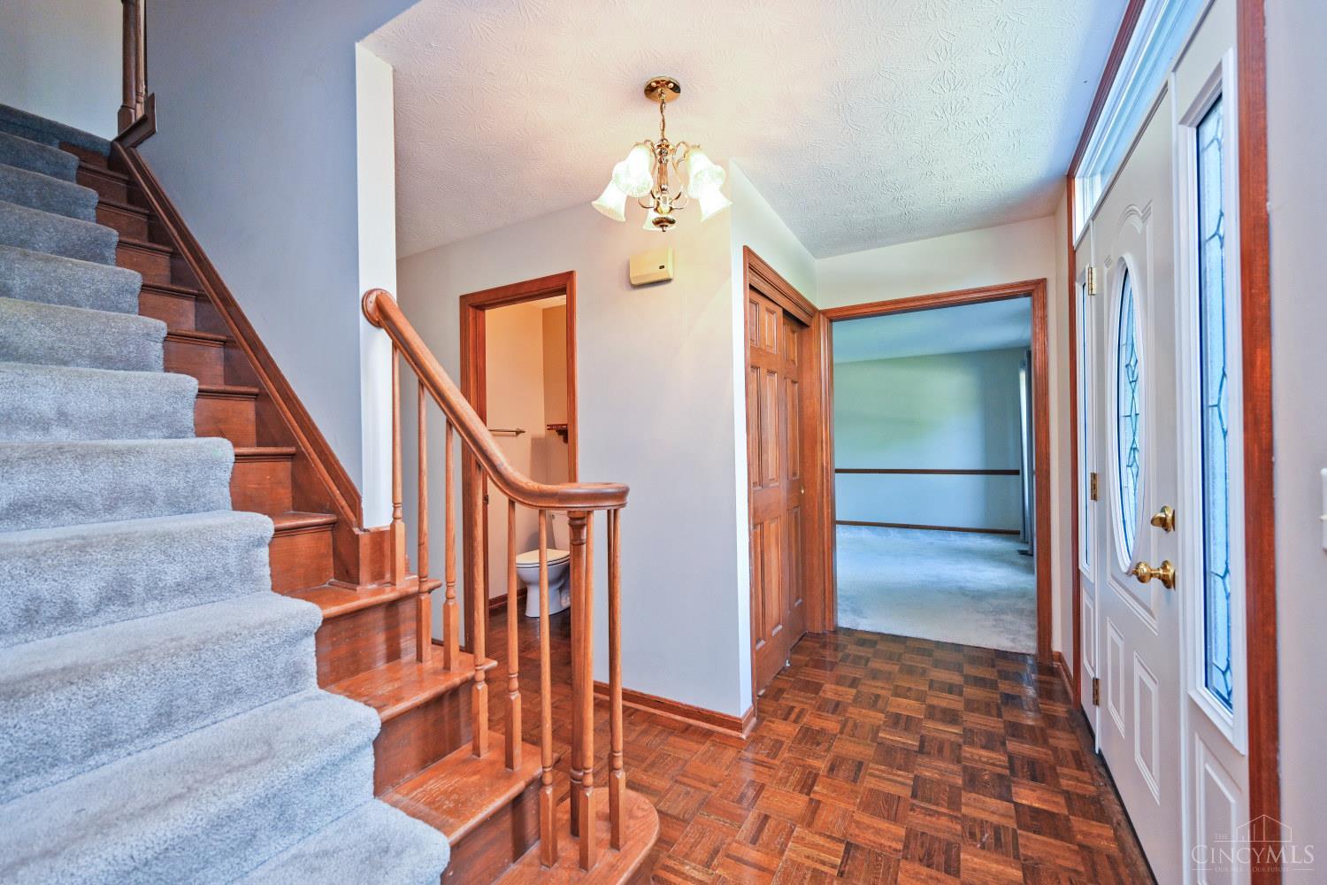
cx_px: 664
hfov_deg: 104.3
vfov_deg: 81.2
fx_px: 516
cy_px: 442
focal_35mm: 14
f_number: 4
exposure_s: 1/60
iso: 320
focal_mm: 14
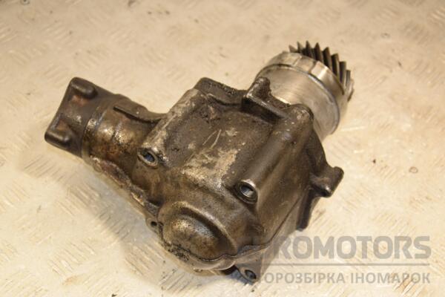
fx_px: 834
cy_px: 148
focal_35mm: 68
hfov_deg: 29.9
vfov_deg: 20.2
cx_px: 222
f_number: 5.6
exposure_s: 1/200
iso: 800
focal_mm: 45
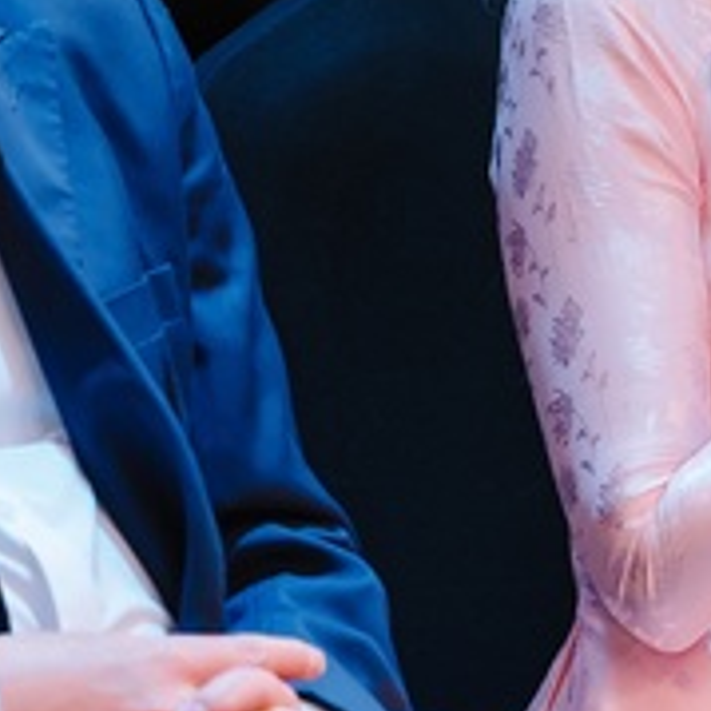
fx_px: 18823
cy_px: 52
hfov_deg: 2.2
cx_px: 818
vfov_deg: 2.2
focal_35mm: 810
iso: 400
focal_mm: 158
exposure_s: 1/250
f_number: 2.8
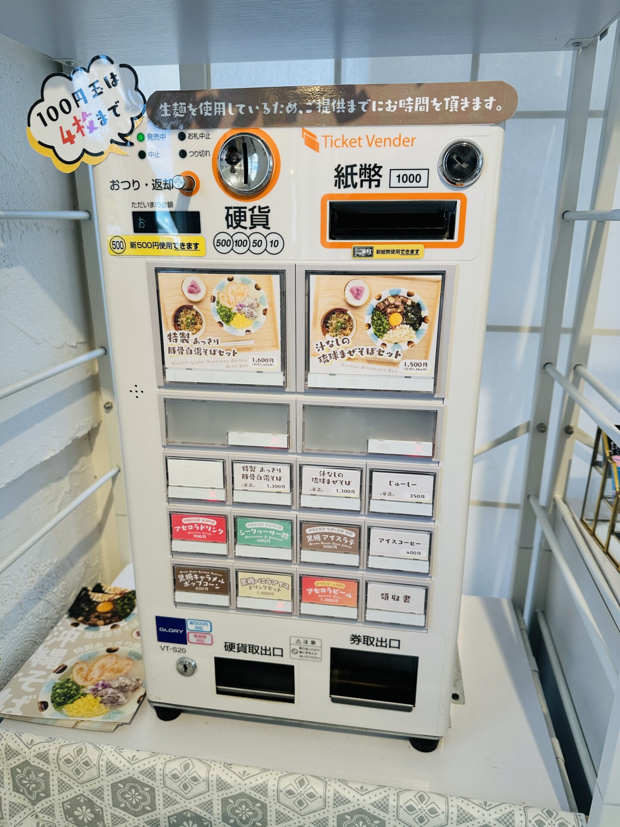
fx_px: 573
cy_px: 414
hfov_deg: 56.8
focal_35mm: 24
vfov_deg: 71.6
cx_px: 310
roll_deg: -1.9
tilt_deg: -20.0
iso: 80
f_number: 1.78
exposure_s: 1/419
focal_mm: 6.86
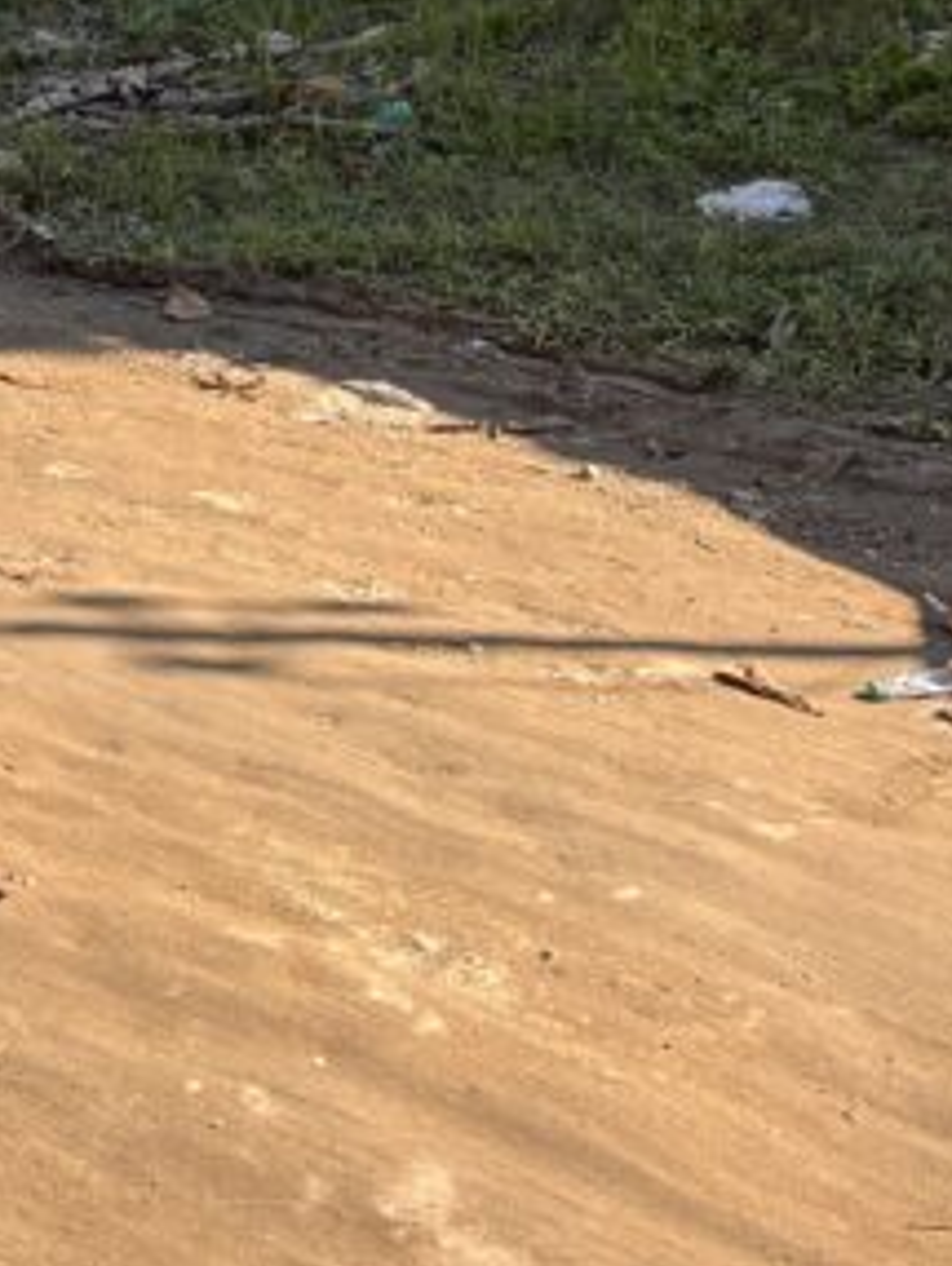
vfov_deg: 18.8
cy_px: -571
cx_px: -13
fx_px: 3405
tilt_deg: -0.2
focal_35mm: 93
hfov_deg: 15.6
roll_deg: -0.9
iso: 50
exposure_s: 1/837
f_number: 1.6
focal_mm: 5.96
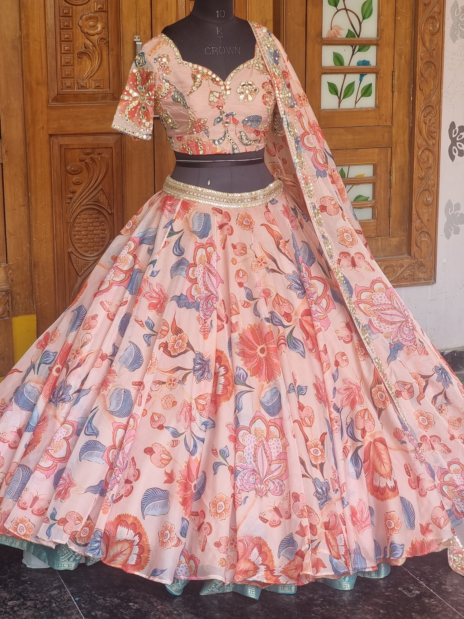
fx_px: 1287
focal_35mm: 72
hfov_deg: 20.4
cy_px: 310
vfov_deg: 27.0
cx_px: 232
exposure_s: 1/100
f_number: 2.4
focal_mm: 9
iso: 59
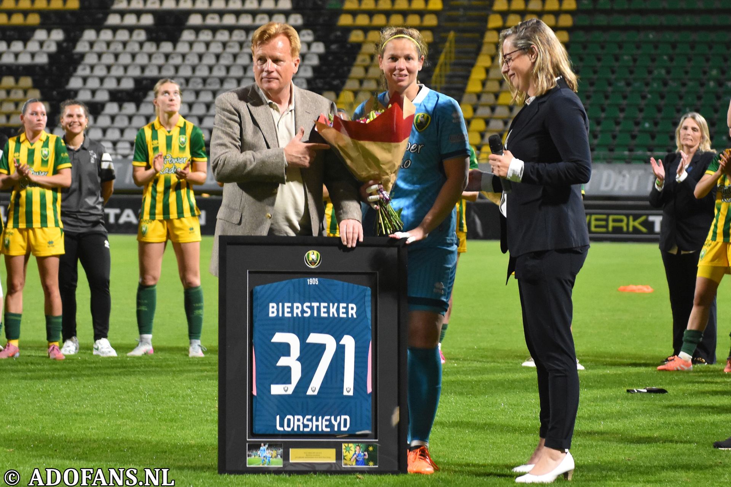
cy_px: 244
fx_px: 2132
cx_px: 366
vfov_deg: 13.0
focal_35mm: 105
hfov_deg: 19.5
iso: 2500
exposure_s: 1/250
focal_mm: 70
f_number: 3.5
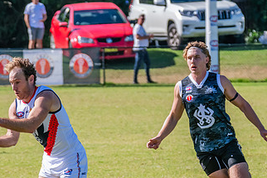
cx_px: 33
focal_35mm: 735
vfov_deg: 1.9
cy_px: 150
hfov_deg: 2.8
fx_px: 5453
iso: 1600
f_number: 14
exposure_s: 1/1250
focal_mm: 340
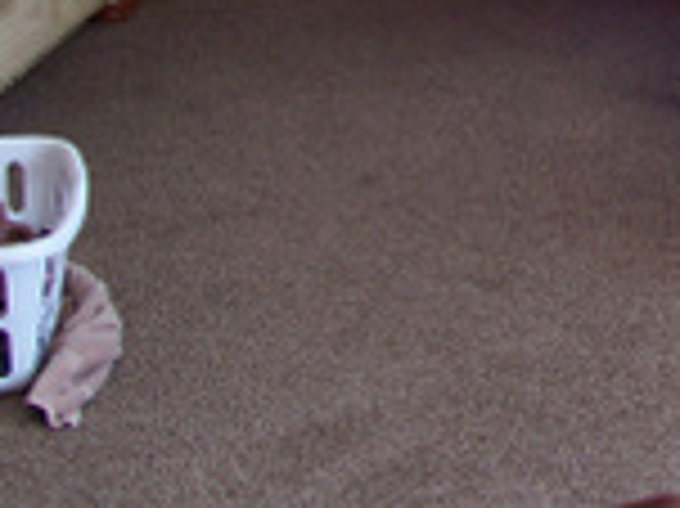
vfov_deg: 10.3
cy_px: -189
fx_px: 2748
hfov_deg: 13.8
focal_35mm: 140
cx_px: 748
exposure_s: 1/30
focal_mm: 5.85
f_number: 2.8
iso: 64
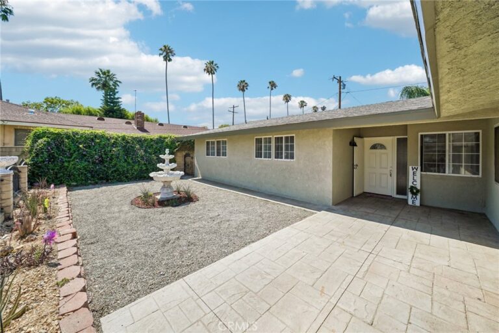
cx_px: 250
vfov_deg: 85.4
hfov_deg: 108.3
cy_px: 166
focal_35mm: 13
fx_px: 180
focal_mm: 13
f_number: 8
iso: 100
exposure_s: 1/250
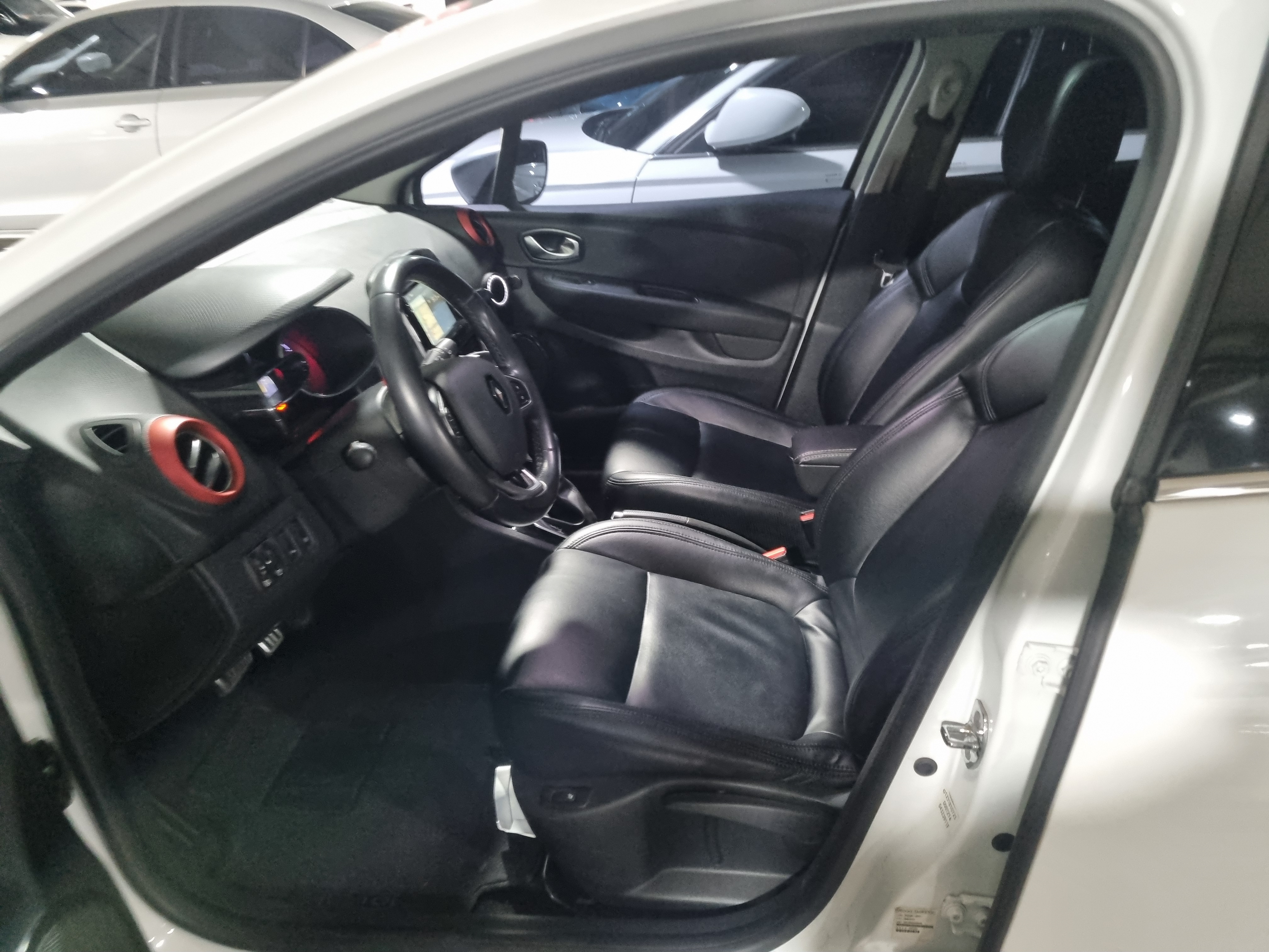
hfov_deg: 67.3
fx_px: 953
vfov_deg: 53.1
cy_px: 476
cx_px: 634
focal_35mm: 26
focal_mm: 5.4
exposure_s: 1/24
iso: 640
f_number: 1.8
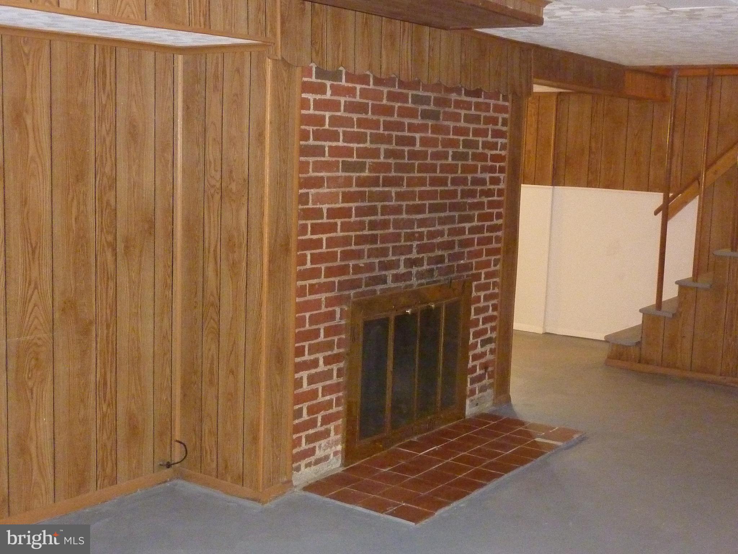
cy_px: 277
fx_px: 1023
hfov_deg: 39.7
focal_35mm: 48
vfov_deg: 30.3
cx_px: 369
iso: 1000
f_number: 3.6
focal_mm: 6.5
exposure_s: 1/30
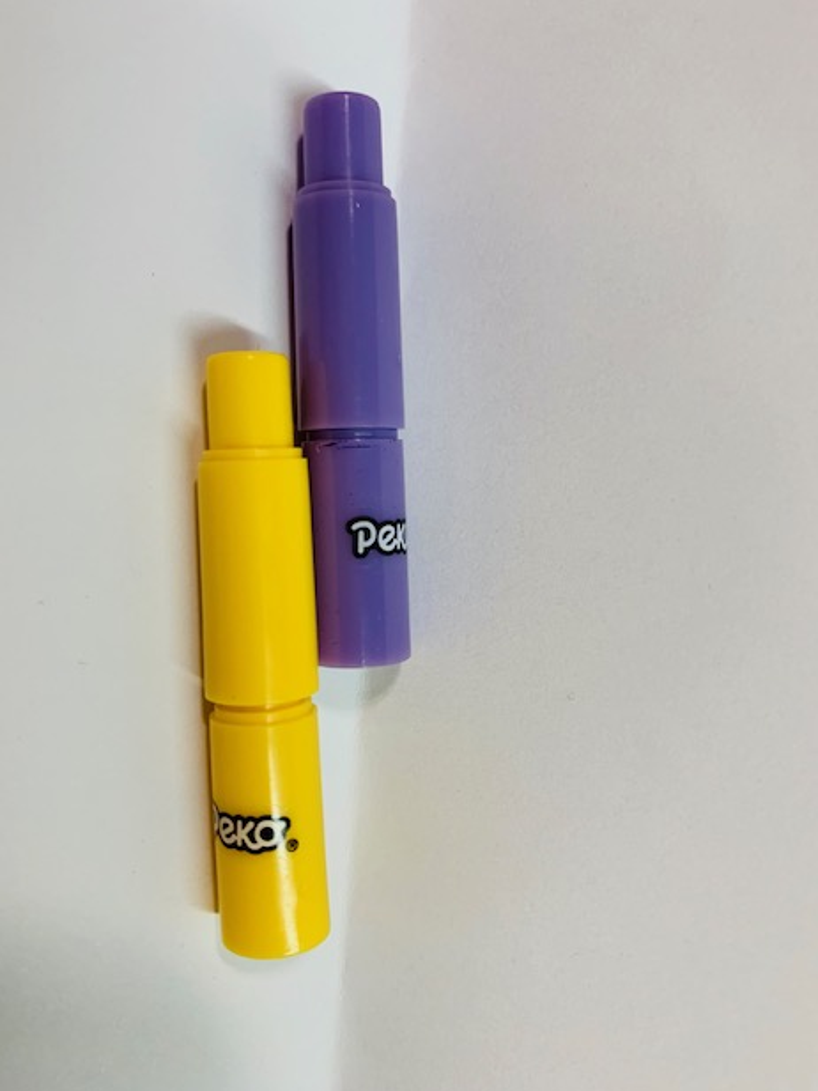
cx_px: 397
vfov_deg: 65.3
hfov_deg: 51.3
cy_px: 535
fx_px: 851
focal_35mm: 27
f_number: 1.8
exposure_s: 1/100
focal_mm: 4.25
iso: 100
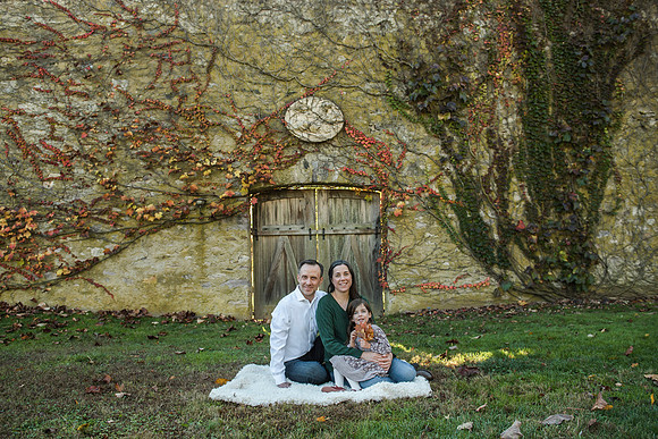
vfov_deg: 46.2
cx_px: 325
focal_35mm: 28
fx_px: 515
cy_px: 229
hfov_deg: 65.2
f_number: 3.5
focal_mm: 26
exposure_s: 1/800
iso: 640
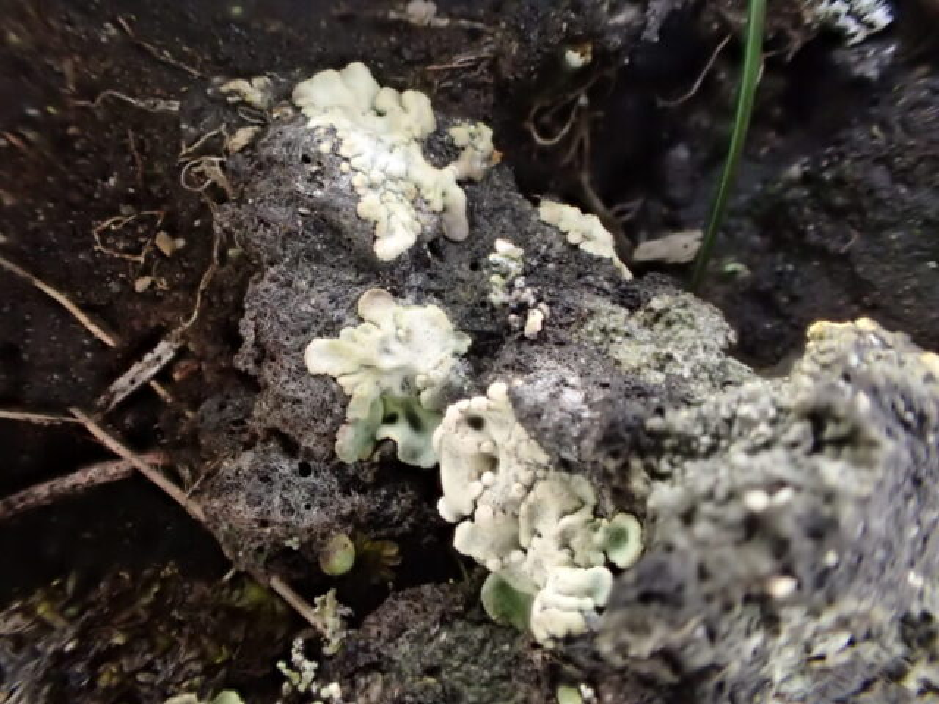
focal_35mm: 30
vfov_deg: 46.8
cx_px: 470
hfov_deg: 60.0
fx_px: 814
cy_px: 352
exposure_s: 1/40
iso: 800
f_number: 3.2
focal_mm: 5.5
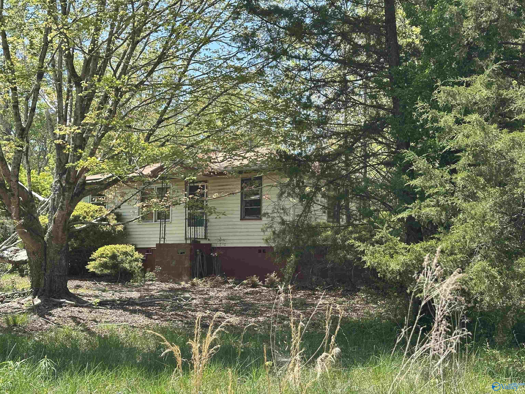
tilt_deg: +4.6
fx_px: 728
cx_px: 262
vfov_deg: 30.3
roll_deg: -1.2
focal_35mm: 48
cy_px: 197
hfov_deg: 39.7
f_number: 1.78
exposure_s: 1/990
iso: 64
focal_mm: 6.86
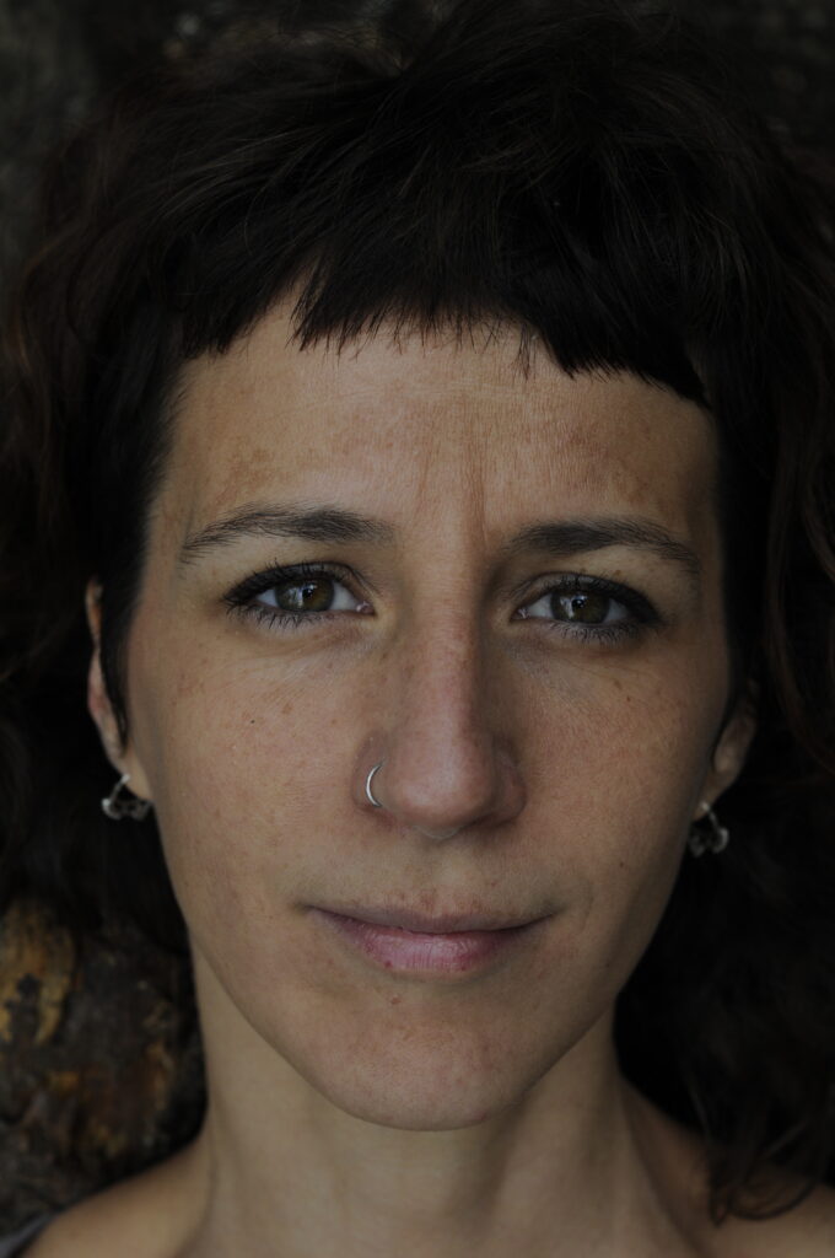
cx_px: 418
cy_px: 629
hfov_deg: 18.1
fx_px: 2616
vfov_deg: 27.0
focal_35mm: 75
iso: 320
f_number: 6.3
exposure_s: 1/500
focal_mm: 50
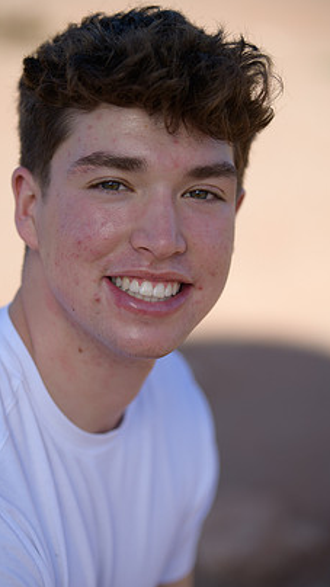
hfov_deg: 11.5
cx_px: 122
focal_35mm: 105
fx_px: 1635
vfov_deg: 20.4
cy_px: 312
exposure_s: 1/3200
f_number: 2.8
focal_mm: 90
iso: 200
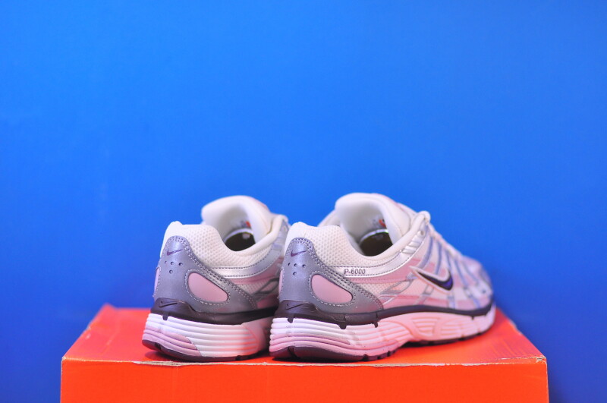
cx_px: 304
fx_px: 1263
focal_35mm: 75
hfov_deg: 27.0
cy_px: 202
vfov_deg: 18.1
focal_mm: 50
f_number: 2.2
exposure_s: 1/320
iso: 250
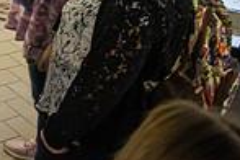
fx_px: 633
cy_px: -141
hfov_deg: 16.8
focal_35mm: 95
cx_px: -222
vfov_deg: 12.9
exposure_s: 1/40
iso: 1600
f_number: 3.5
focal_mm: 24
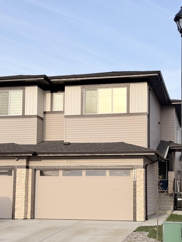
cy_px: 148
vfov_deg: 32.1
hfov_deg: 24.4
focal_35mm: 60
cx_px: 107
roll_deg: -0.9
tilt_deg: +6.2
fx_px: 421
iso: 64
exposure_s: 1/2762
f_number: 1.78
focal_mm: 6.76
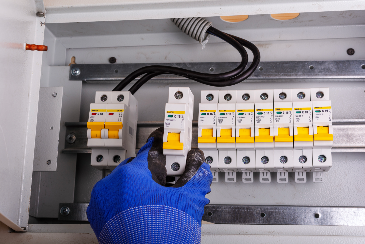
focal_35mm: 57
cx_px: 182
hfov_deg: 35.1
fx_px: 578
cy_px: 122
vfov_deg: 23.8
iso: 100
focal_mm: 38
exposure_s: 1/160
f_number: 10
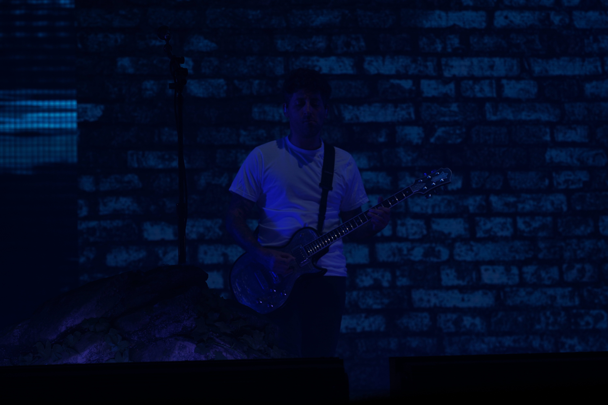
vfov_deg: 13.0
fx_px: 1773
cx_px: 304
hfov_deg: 19.5
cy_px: 202
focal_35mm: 105
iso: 100
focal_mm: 105
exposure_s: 1/320
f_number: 6.3
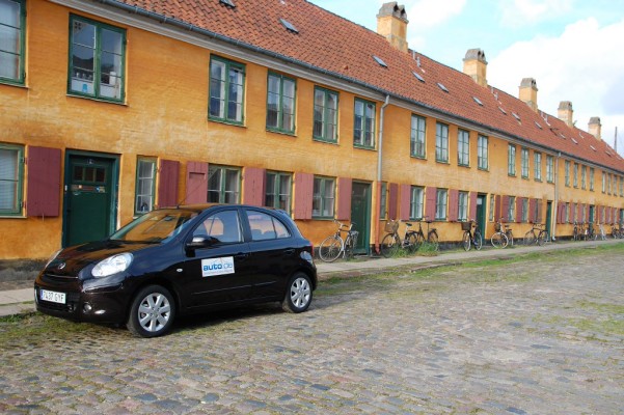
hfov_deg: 49.6
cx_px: 312
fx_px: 676
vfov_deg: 34.2
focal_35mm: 39
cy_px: 208
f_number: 7.1
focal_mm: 26
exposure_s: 1/200
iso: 200
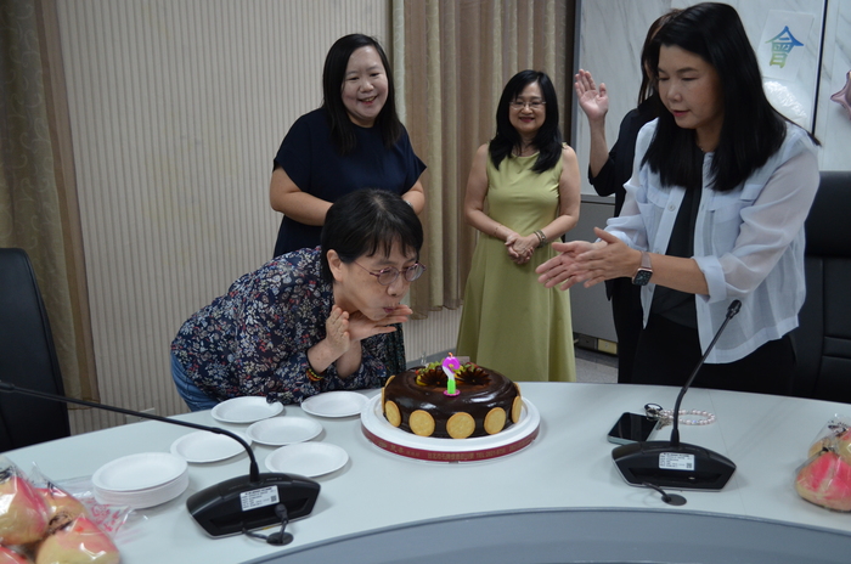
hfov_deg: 57.3
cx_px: 426
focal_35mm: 33
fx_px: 779
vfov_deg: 39.8
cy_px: 282
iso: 800
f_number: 4.5
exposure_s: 1/125
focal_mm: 22
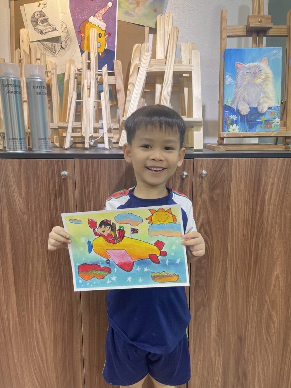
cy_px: 194
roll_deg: +0.7
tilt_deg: -10.8
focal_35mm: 26
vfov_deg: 67.3
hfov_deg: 53.1
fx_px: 291
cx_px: 146
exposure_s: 1/100
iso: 100
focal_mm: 4.2
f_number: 1.6
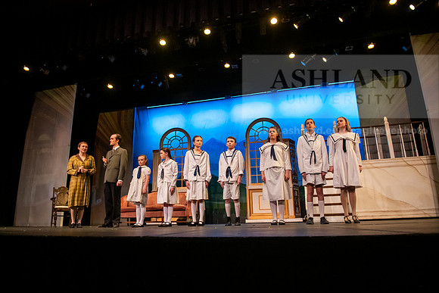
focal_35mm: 24
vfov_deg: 53.2
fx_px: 293
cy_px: 146
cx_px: 220
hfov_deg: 73.7
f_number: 3.2
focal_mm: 24
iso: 2500
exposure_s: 1/200
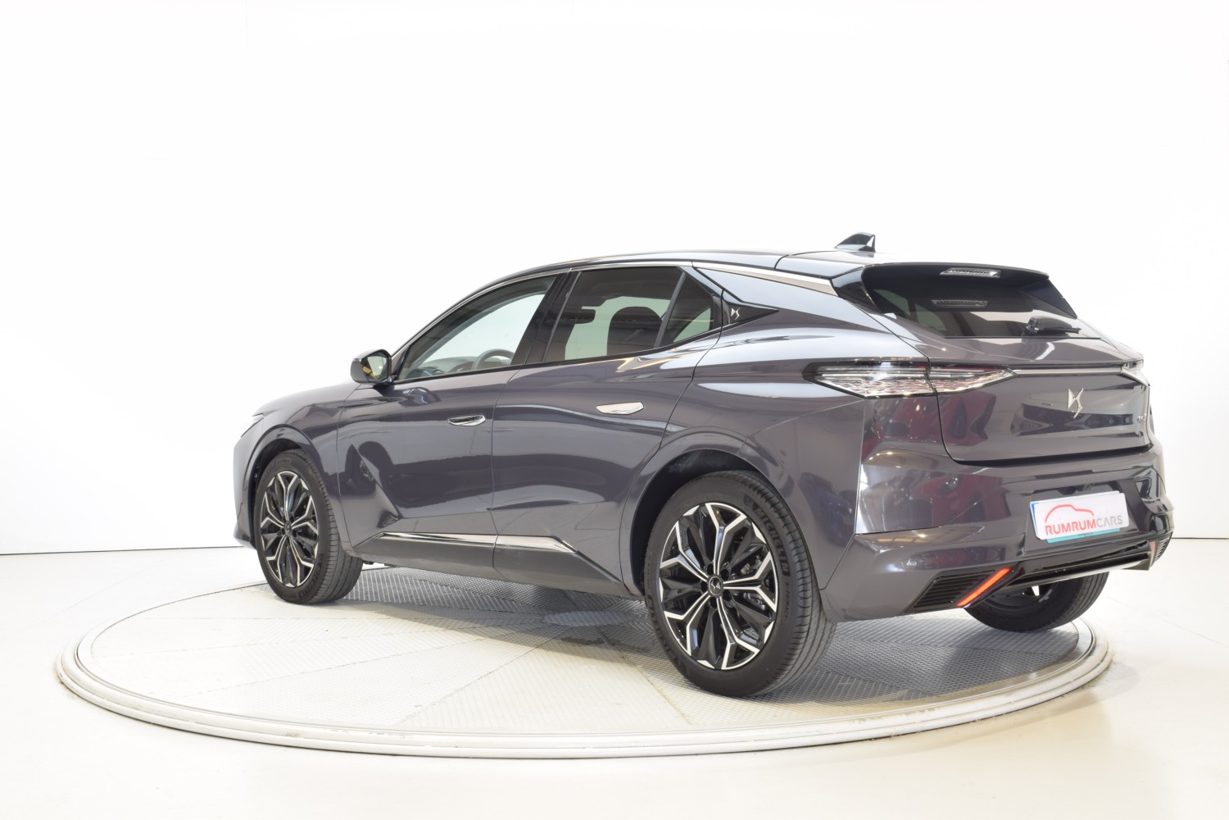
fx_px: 1485
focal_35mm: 44
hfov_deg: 45.0
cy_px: 410
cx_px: 614
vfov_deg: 30.8
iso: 100
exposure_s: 1/1.3
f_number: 14
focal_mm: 29
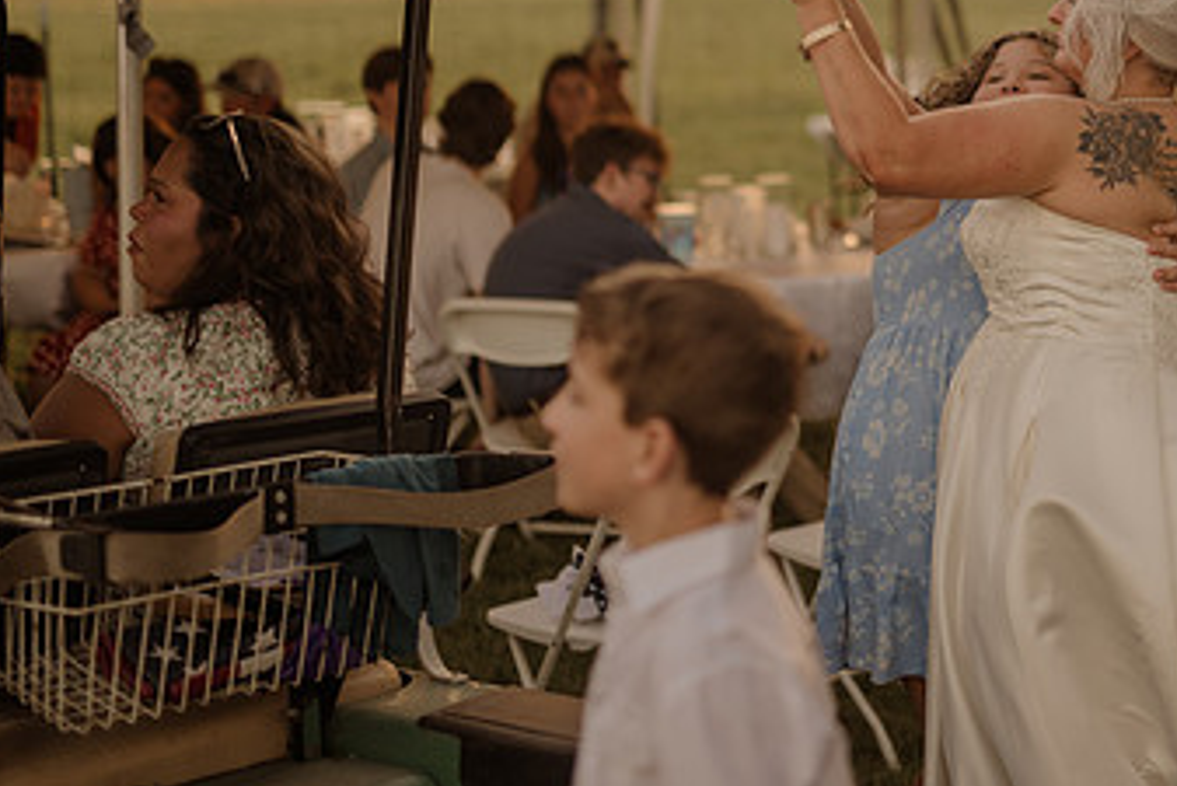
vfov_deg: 15.8
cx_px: 971
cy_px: 121
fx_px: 2813
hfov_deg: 23.2
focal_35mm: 86
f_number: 2.8
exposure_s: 1/320
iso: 200
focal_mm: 50
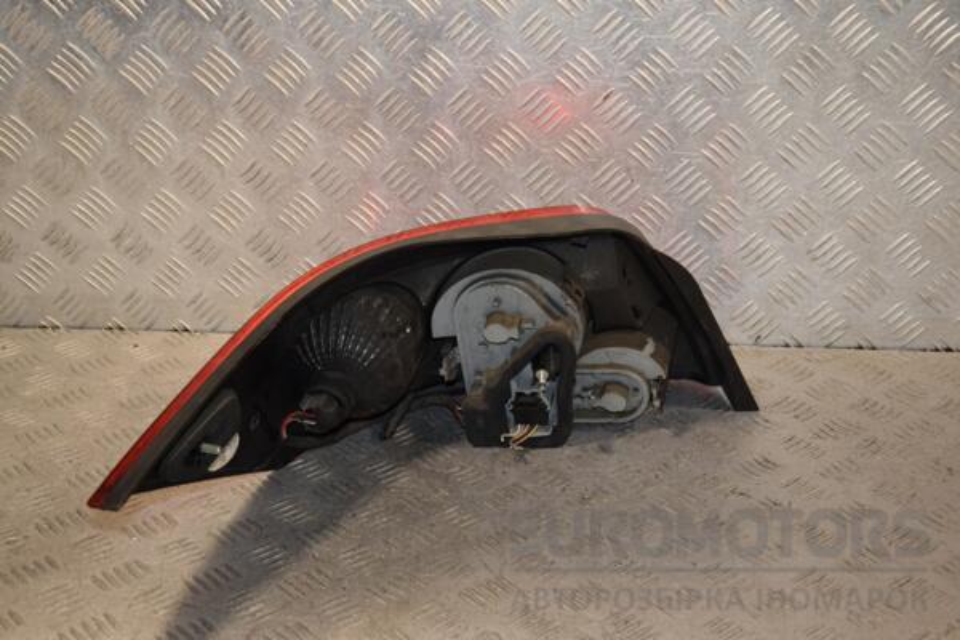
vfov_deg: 22.6
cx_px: 480
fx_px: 1600
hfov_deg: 33.4
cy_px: 320
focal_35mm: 60
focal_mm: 40
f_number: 6.3
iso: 800
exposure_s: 1/200
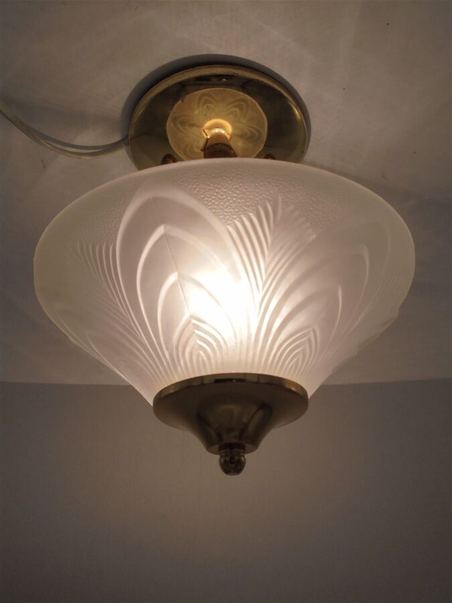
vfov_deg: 54.0
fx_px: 592
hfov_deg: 41.8
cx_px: 226
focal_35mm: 34
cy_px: 302
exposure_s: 1/100
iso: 100
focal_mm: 6.1
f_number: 4
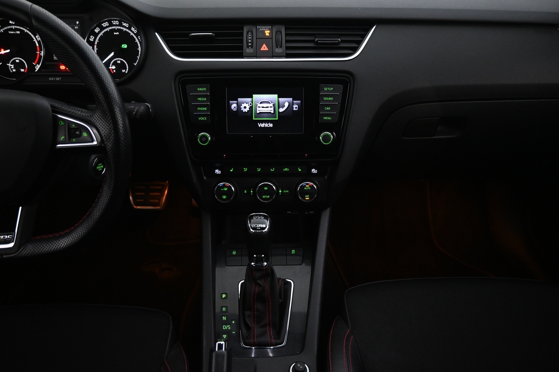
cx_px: 280
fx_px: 454
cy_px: 186
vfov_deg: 44.6
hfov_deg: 63.2
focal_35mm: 29
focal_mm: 19.5
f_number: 3.8
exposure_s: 1/30
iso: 3200
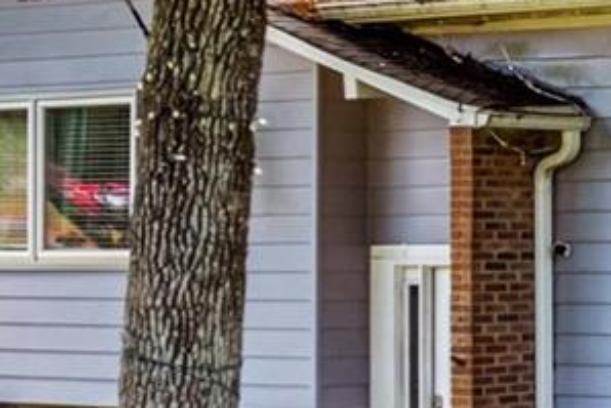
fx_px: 2564
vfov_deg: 9.1
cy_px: 235
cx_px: 1378
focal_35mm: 151
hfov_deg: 11.6
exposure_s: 1/160
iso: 100
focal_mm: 8.38
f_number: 2.8
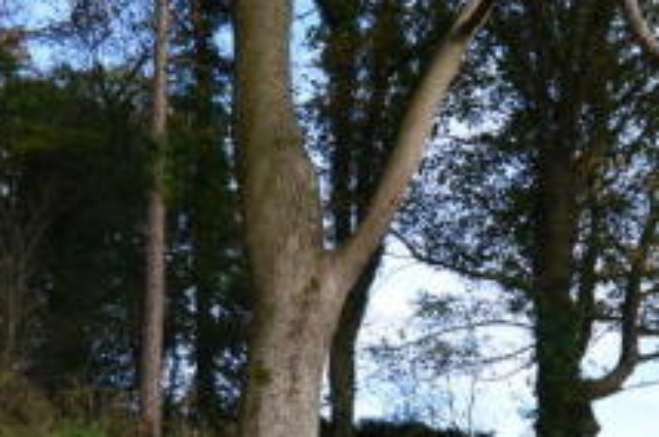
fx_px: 841
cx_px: 422
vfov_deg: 27.6
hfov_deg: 42.4
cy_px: 428
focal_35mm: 46
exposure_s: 1/160
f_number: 9
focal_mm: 10
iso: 400
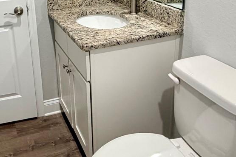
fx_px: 275
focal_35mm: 42
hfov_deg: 44.6
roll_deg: +4.3
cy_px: 18
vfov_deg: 30.6
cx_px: 54
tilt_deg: -16.2
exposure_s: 1/120
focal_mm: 2.22
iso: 250
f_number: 2.2
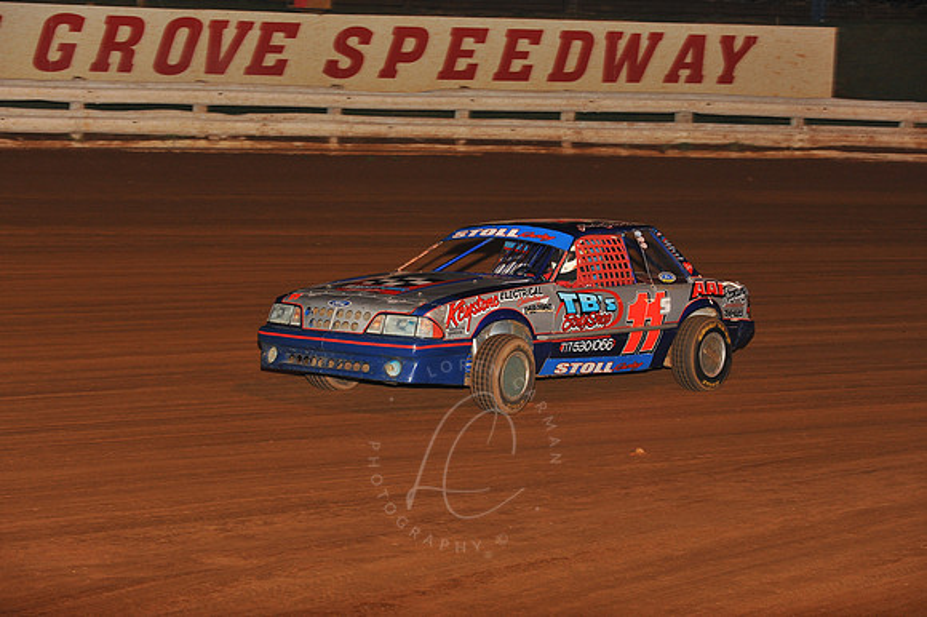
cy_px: 308
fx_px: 2702
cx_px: 464
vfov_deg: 13.0
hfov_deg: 19.5
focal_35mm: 105
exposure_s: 1/320
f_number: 6.3
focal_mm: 105
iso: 1000
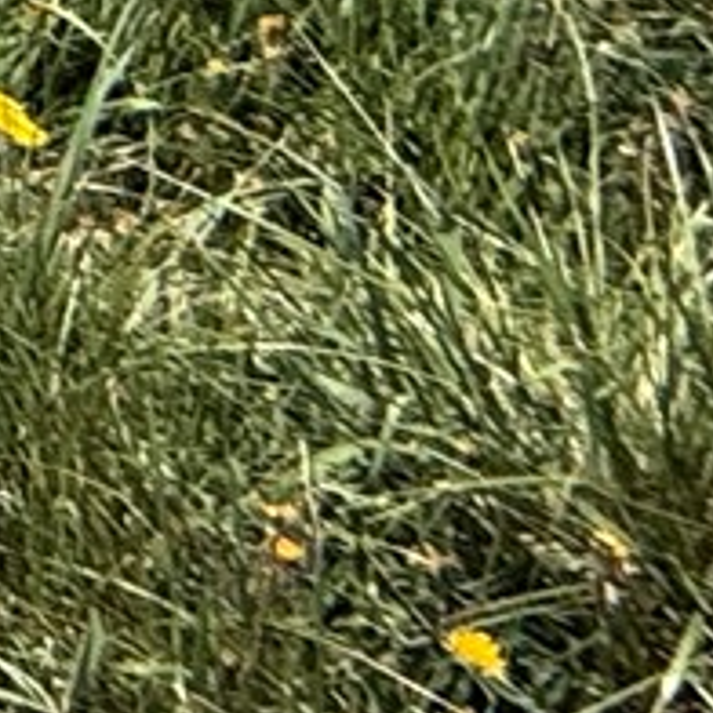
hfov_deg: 6.8
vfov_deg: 9.3
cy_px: -1673
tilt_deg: -8.4
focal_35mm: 129
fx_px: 3006
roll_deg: -1.9
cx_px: -2648
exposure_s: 1/2092
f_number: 2.2
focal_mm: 2.22
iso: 50
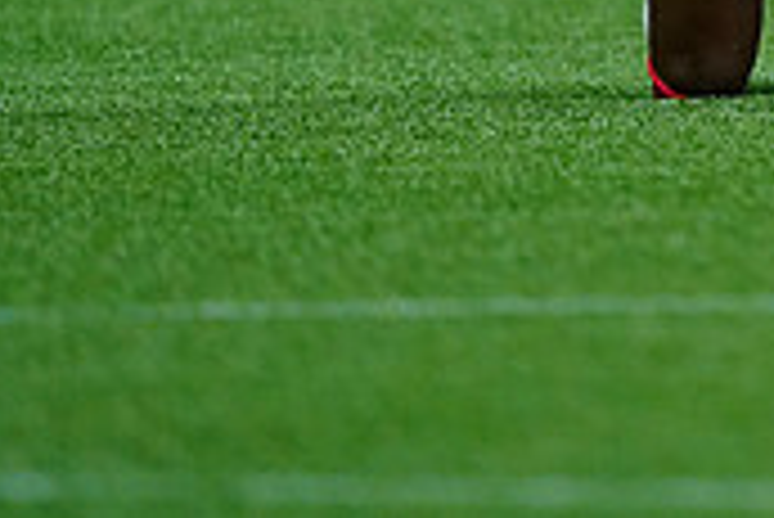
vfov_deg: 0.7
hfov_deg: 1.0
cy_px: -349
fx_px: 43530
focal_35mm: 2023
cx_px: 1030
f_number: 4
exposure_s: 1/2000
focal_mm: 600
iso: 5000
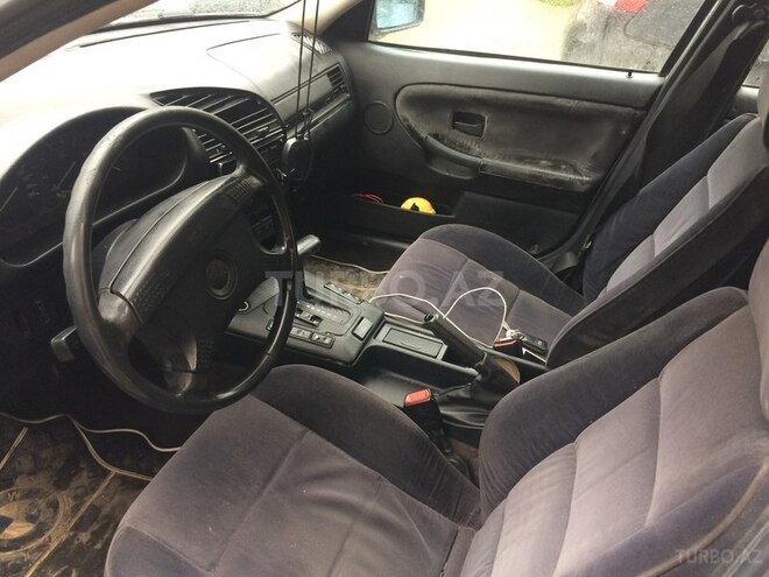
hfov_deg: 61.7
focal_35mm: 29
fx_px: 644
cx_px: 384
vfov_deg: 48.2
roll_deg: -10.4
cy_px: 288
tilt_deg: -31.7
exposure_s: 1/33
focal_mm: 4.15
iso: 100
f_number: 2.2
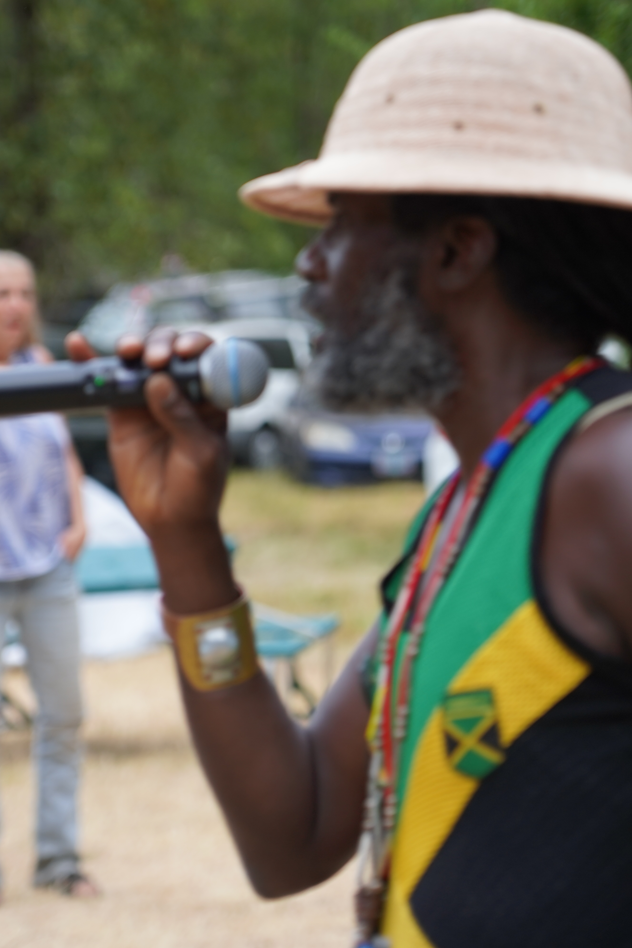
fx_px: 4160
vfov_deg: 13.0
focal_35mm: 158
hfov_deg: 8.7
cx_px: 184
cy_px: 473
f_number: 4
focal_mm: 105
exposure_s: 1/160
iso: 200
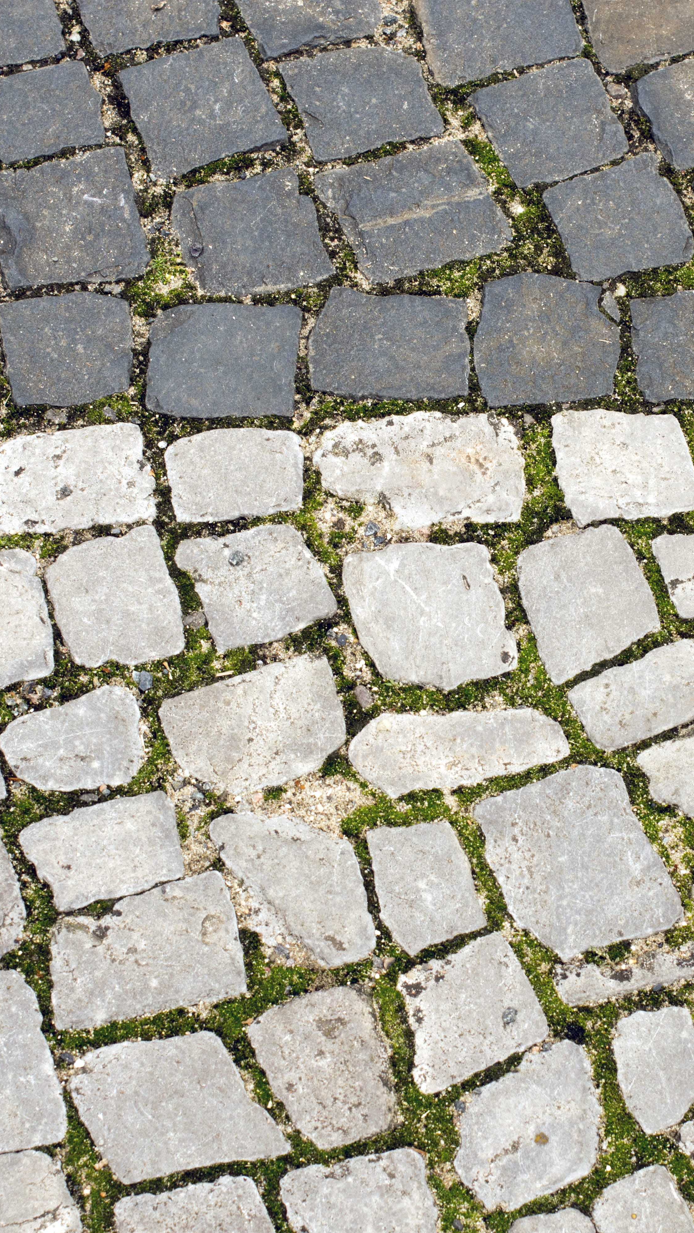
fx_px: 3893
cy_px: 621
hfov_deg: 10.2
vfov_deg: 18.0
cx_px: 451
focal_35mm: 119
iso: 200
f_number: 8
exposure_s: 1/200
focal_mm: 50
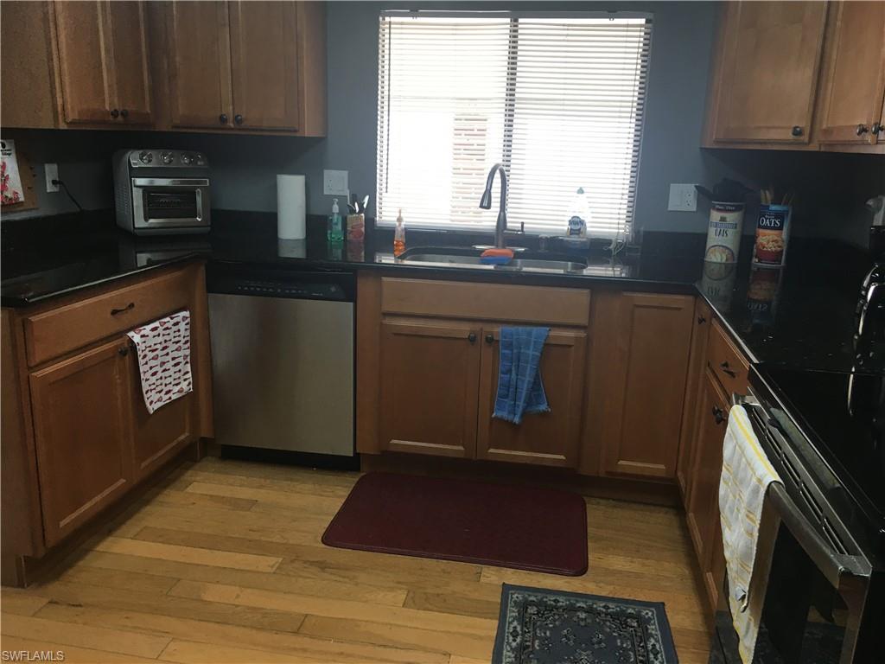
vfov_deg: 48.2
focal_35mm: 29
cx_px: 442
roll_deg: -2.2
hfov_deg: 61.7
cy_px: 332
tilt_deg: -14.5
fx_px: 741
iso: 32
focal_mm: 4.15
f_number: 2.2
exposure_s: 1/30
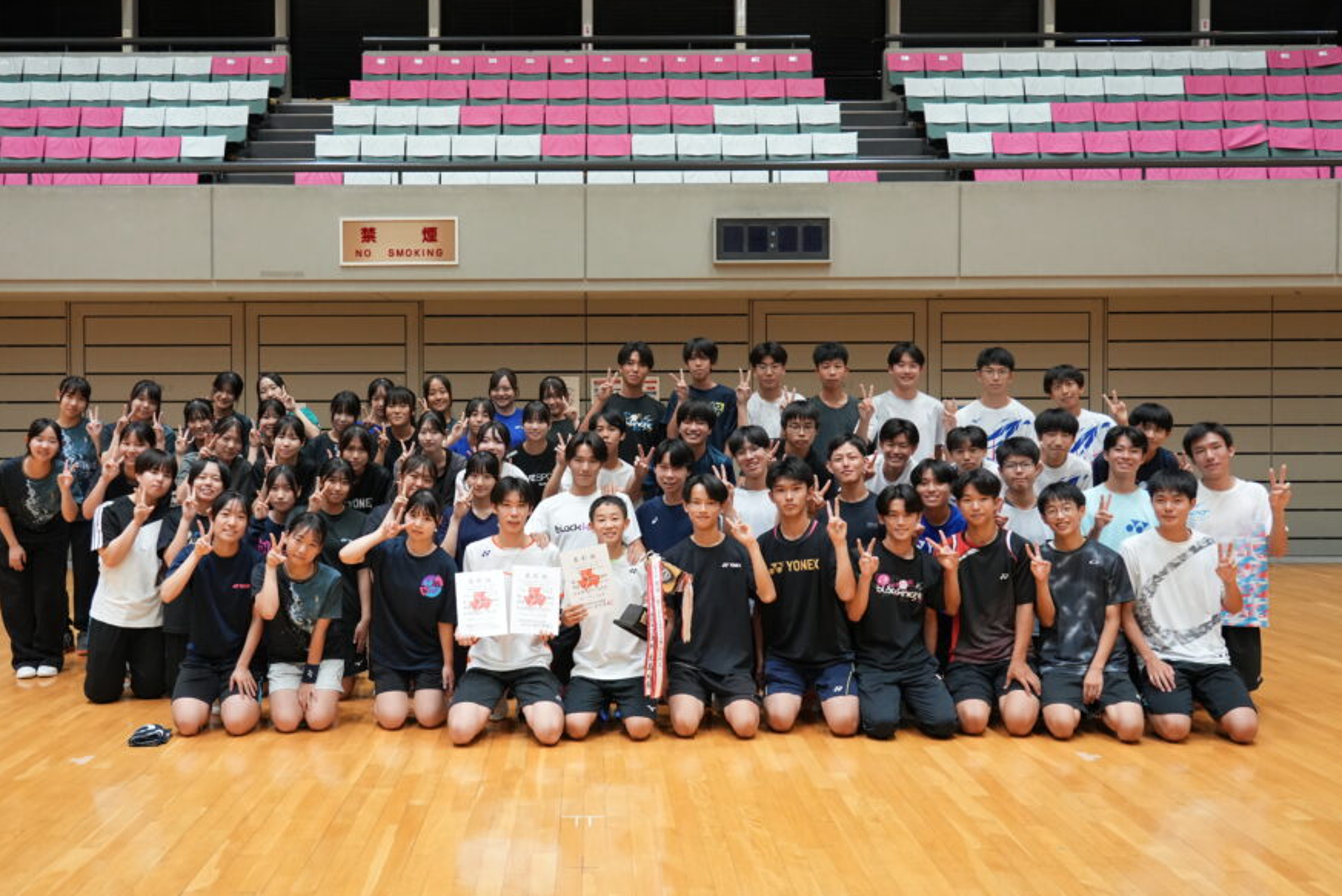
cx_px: 589
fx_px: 1268
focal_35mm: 34
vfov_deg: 38.9
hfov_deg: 55.6
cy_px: 433
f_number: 4
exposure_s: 1/250
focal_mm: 29
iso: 2500
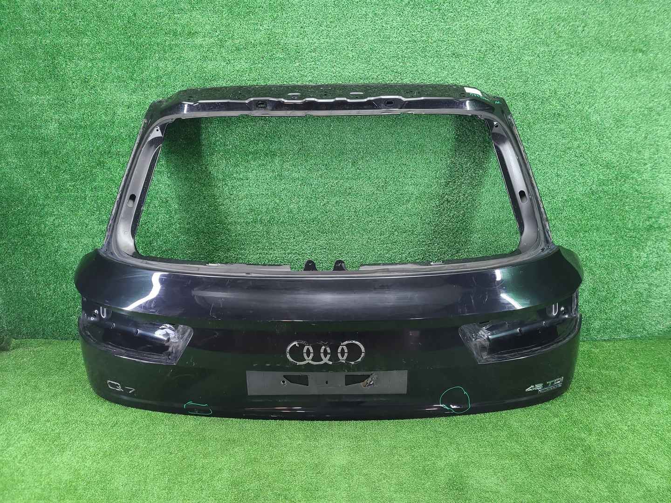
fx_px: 504
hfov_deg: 67.3
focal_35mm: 26
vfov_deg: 53.1
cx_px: 336
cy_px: 252
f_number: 1.8
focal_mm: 5.4
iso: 265
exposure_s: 1/50
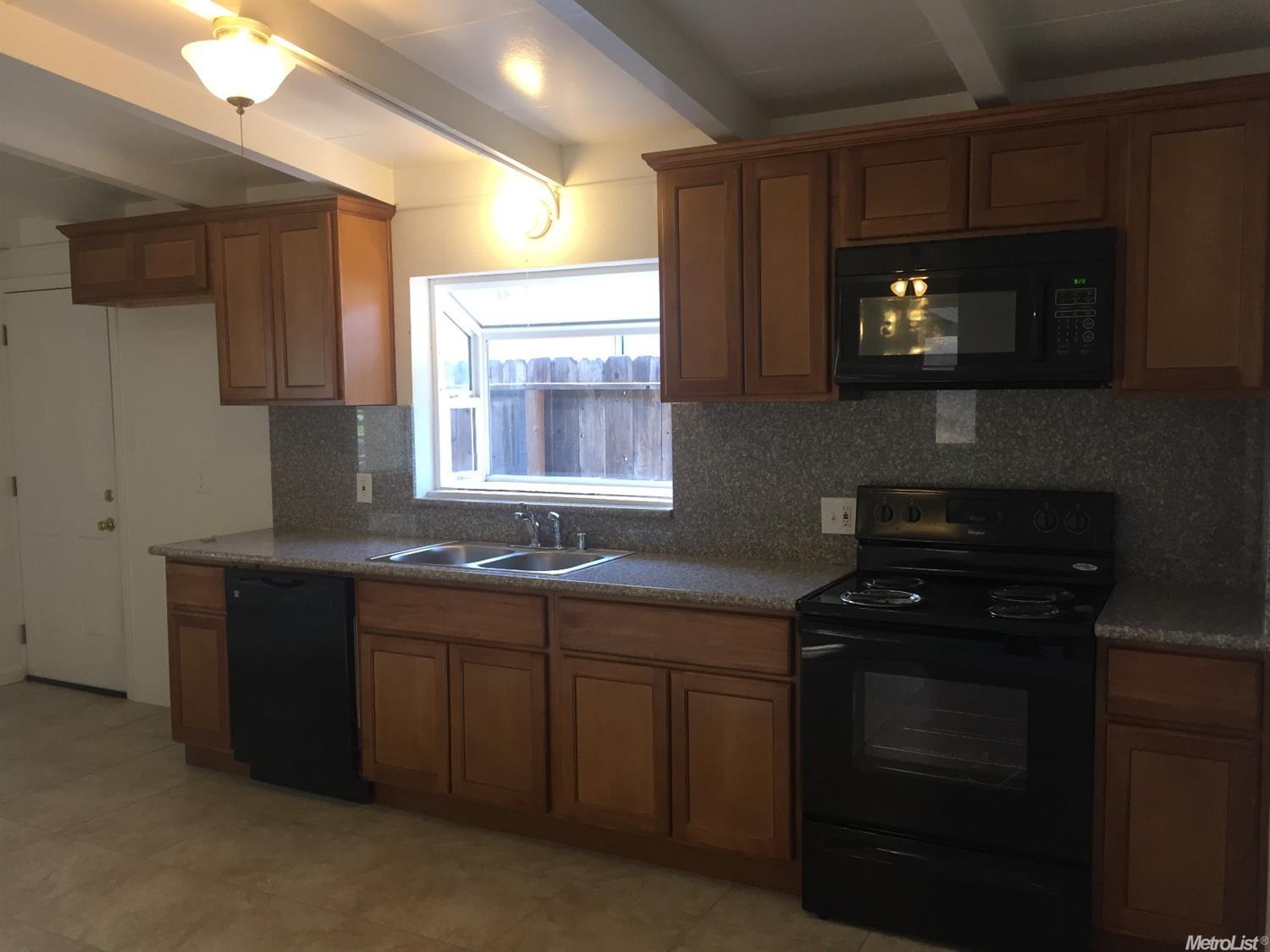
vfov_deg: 48.2
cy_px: 476
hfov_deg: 61.7
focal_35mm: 29
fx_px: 1064
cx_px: 635
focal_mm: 4.15
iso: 40
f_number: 2.2
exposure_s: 1/30
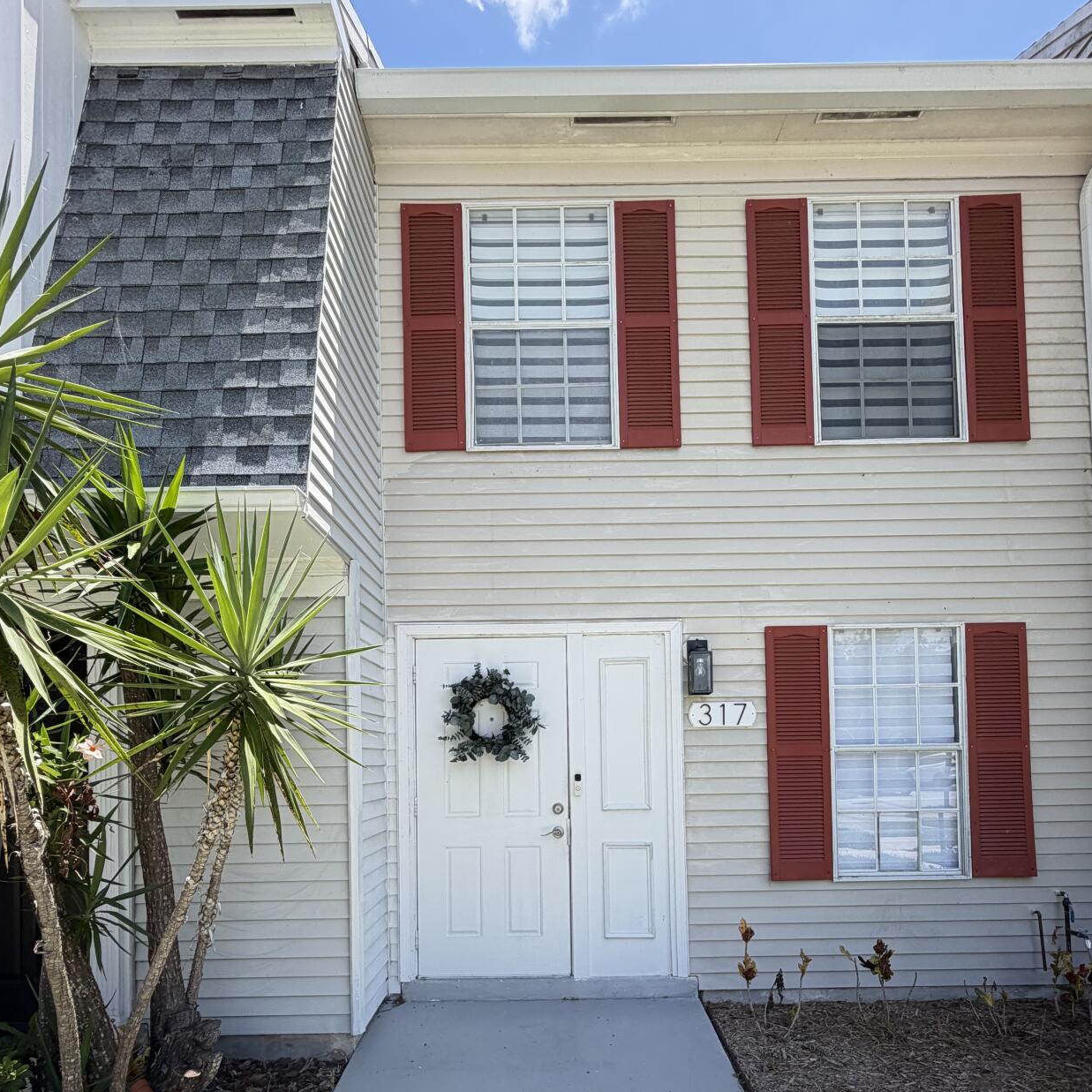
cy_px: 742
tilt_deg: +1.7
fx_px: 714
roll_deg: +0.8
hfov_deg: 74.8
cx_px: 559
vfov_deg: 72.2
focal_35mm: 20
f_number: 2.2
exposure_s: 1/502
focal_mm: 2.22
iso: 50
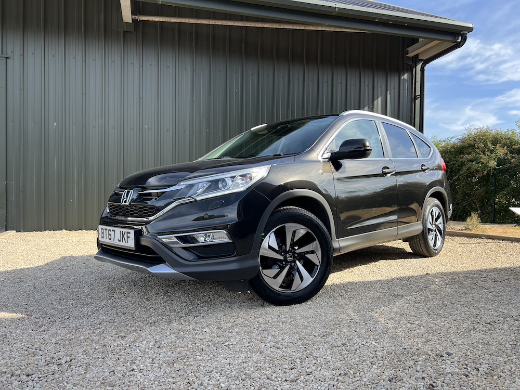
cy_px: 195
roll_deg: +0.2
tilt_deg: -2.2
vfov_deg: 53.1
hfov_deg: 67.3
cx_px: 260
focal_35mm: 26
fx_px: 391
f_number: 1.5
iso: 50
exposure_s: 1/1038
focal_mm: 5.7
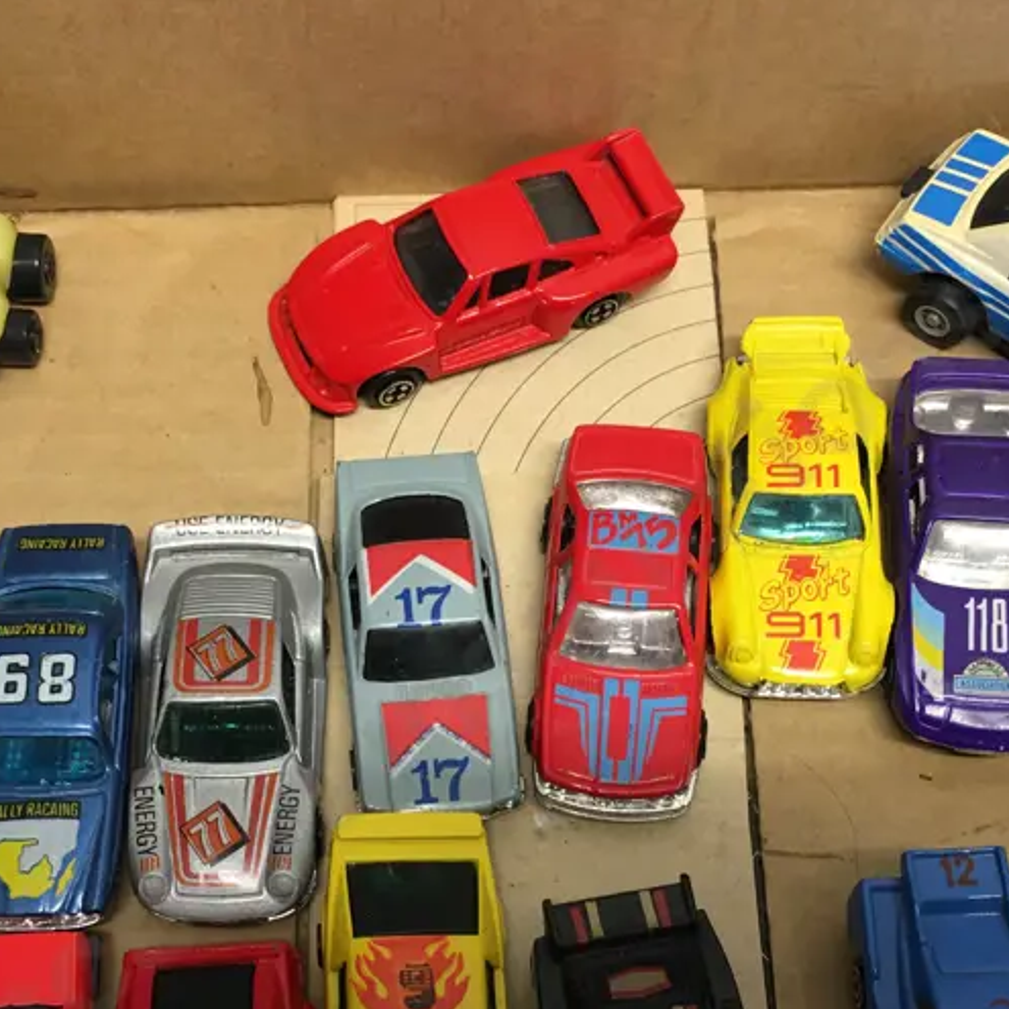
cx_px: 479
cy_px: 683
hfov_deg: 32.2
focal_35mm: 53
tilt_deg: -62.0
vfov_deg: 31.9
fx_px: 1748
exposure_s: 1/17
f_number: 2.2
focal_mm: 4.15
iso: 40
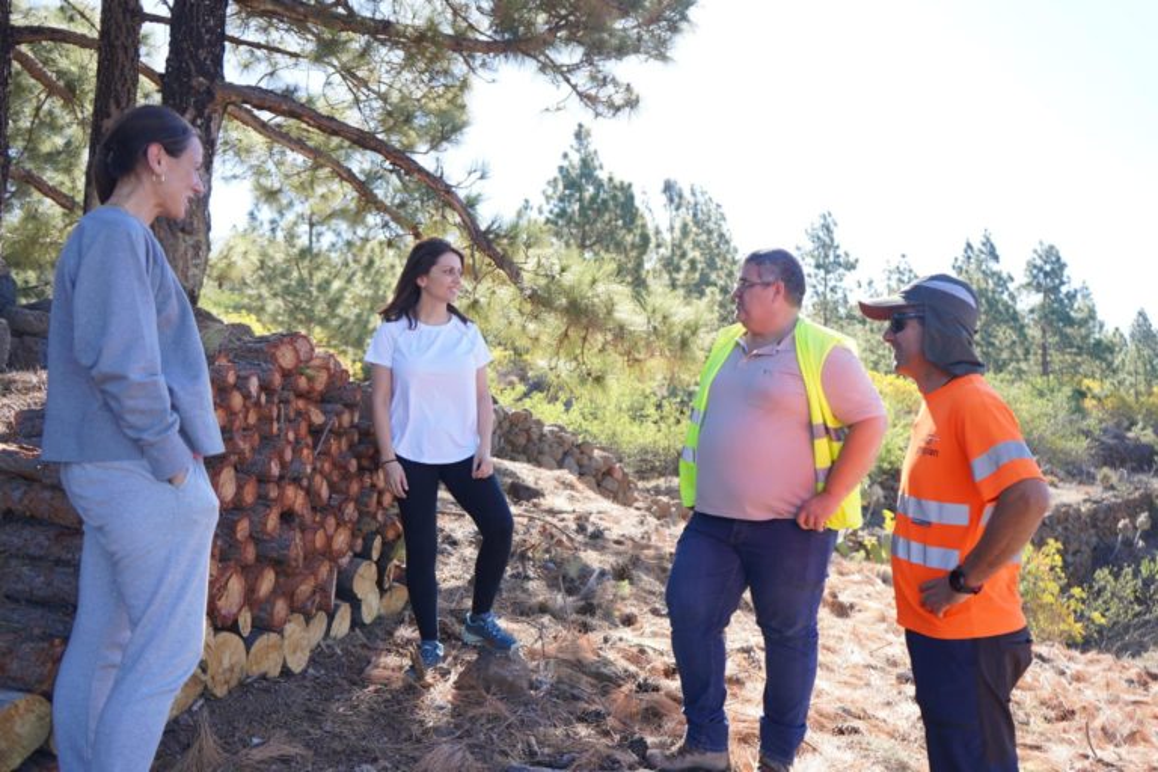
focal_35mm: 32
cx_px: 579
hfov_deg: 58.7
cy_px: 386
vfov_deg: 41.1
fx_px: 1029
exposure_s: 1/160
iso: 100
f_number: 4
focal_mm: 32
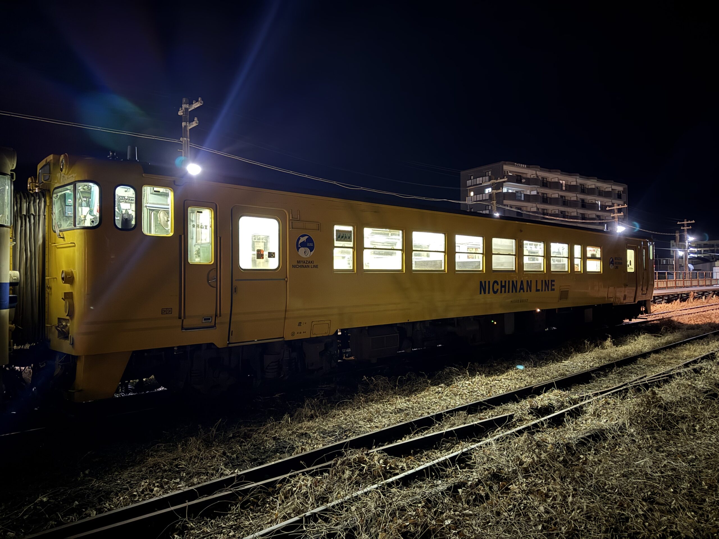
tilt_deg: +1.3
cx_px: 360
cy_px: 270
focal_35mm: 24
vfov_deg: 56.8
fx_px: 498
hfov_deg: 71.6
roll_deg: +0.5
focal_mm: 6.76
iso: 1250
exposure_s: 1/5
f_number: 1.78
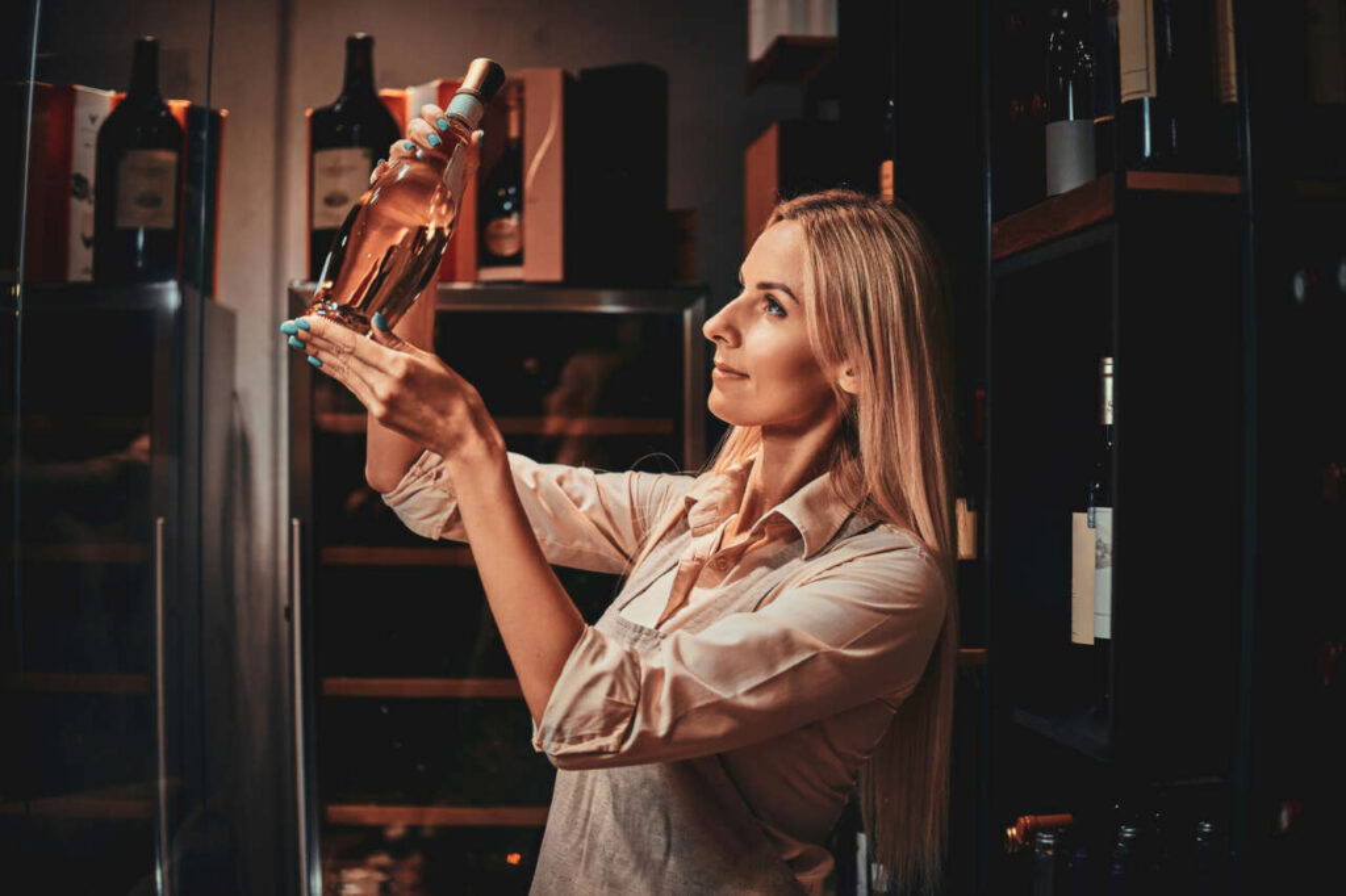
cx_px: 673
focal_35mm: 53
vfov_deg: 25.5
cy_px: 448
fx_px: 1981
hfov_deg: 37.5
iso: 250
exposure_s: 1/125
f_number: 2
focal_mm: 35
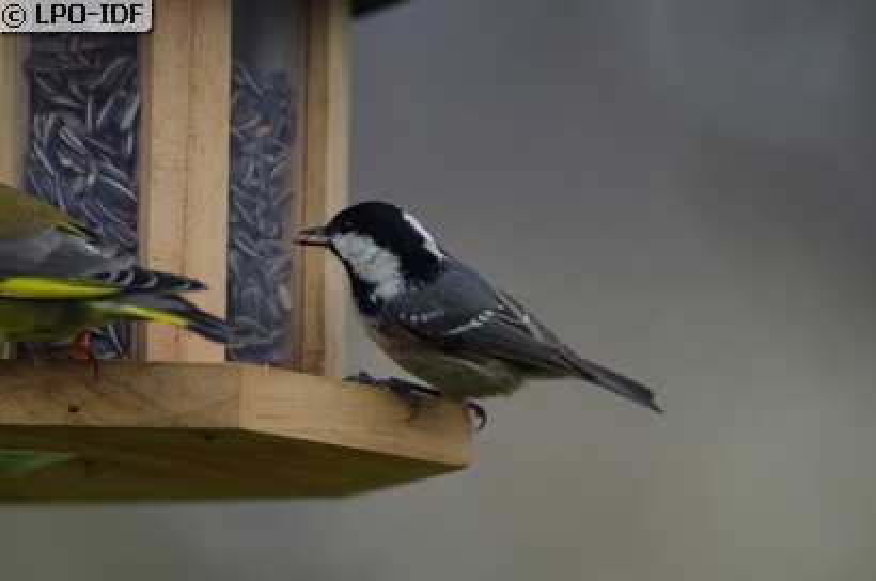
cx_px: 438
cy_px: 290
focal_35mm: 450
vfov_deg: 3.0
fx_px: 10933
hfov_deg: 4.6
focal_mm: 300
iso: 400
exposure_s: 1/250
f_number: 4
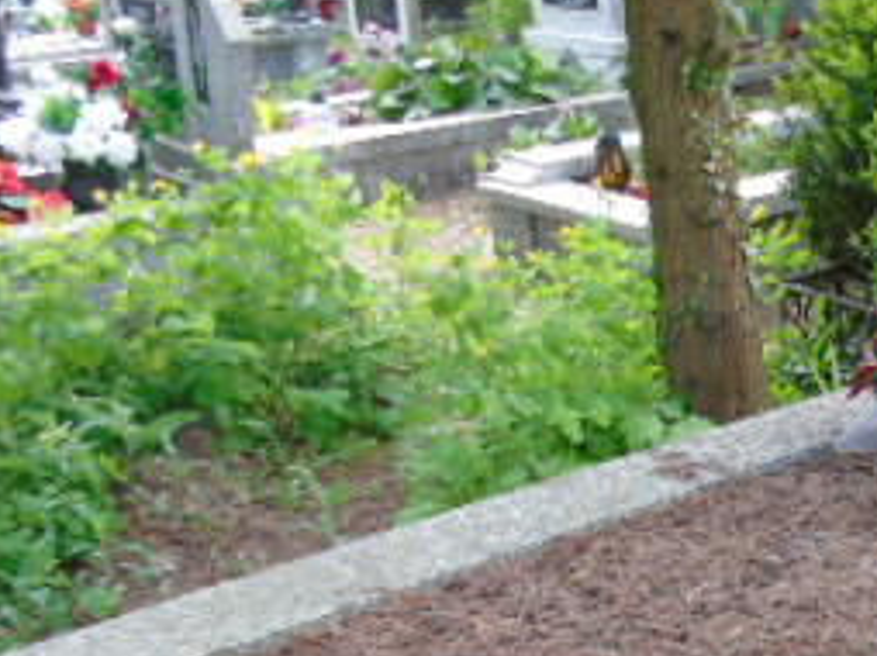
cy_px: 615
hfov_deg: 28.8
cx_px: 874
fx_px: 1595
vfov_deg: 22.6
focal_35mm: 63
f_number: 3.4
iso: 80
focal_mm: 4.4
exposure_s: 1/40
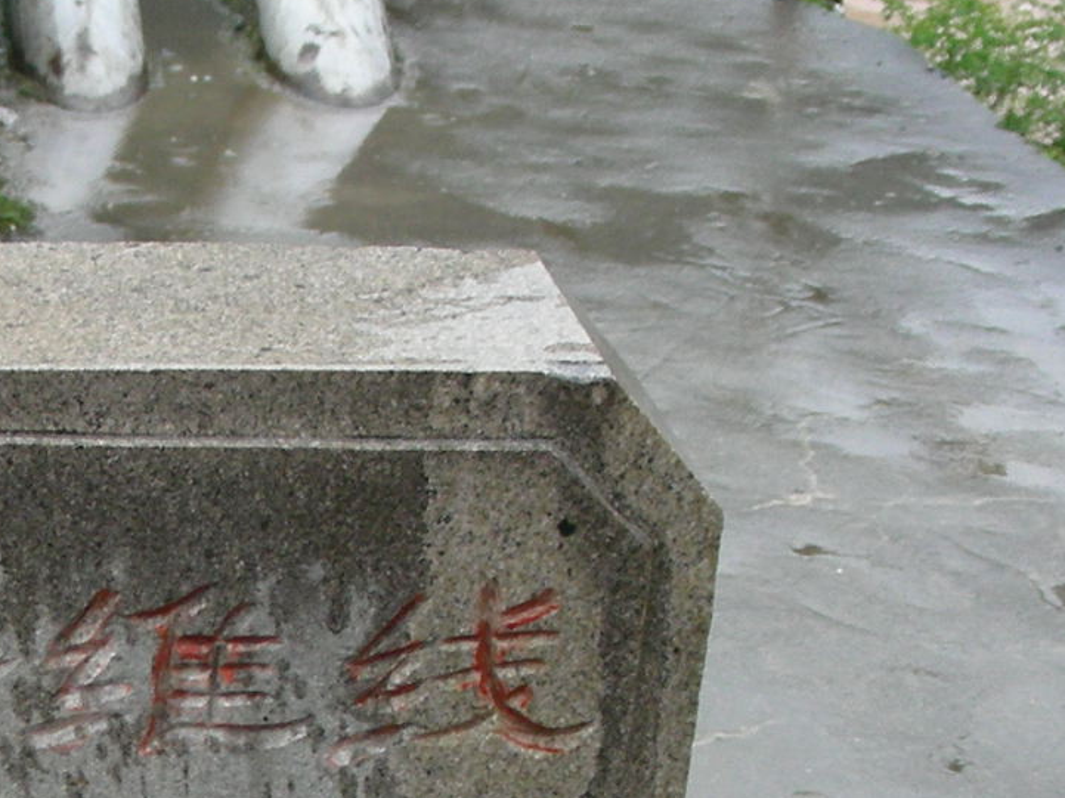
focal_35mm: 108
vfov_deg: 13.4
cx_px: 108
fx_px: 3321
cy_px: 924
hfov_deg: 17.9
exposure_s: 1/39.8
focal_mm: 6.3
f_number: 3.5
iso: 50
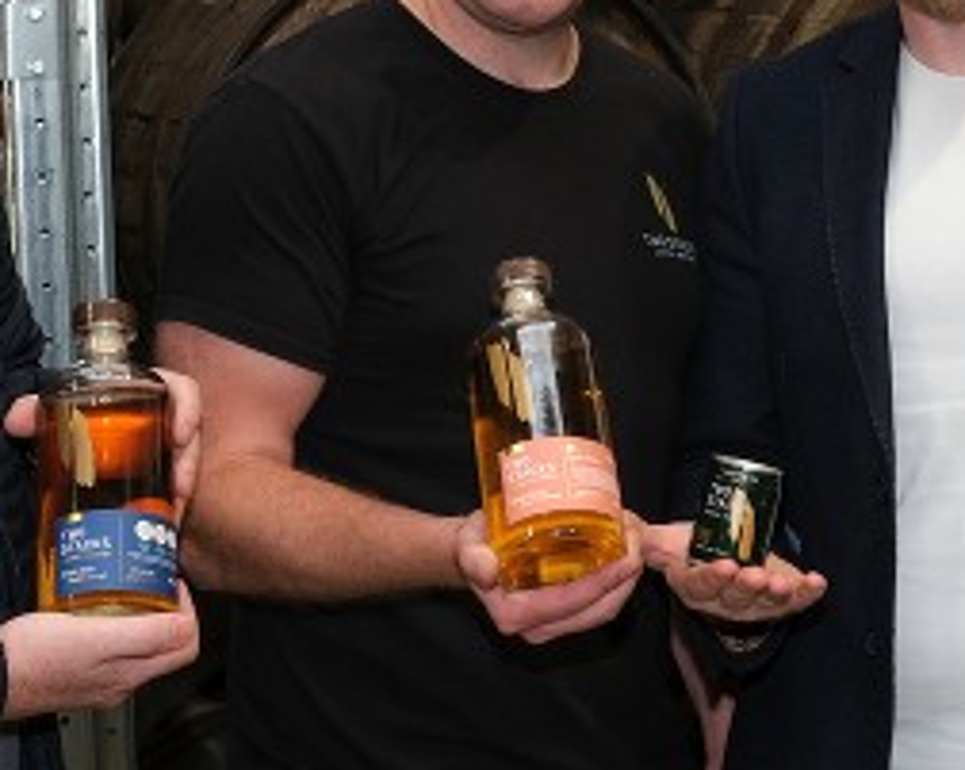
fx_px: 2682
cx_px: 708
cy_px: 52
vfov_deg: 16.1
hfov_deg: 20.3
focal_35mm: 94
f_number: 5
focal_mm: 24.3
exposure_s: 1/125
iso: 800
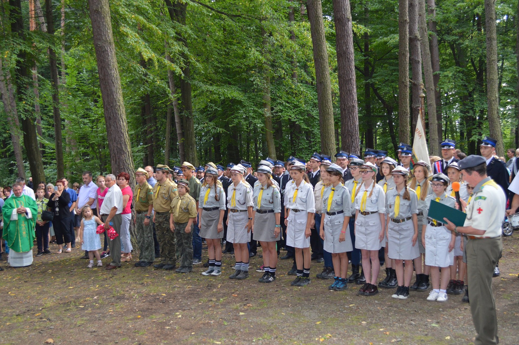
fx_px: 562
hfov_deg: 49.6
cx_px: 260
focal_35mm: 39
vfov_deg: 34.2
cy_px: 172
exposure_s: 1/60
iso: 500
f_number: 4.2
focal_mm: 26
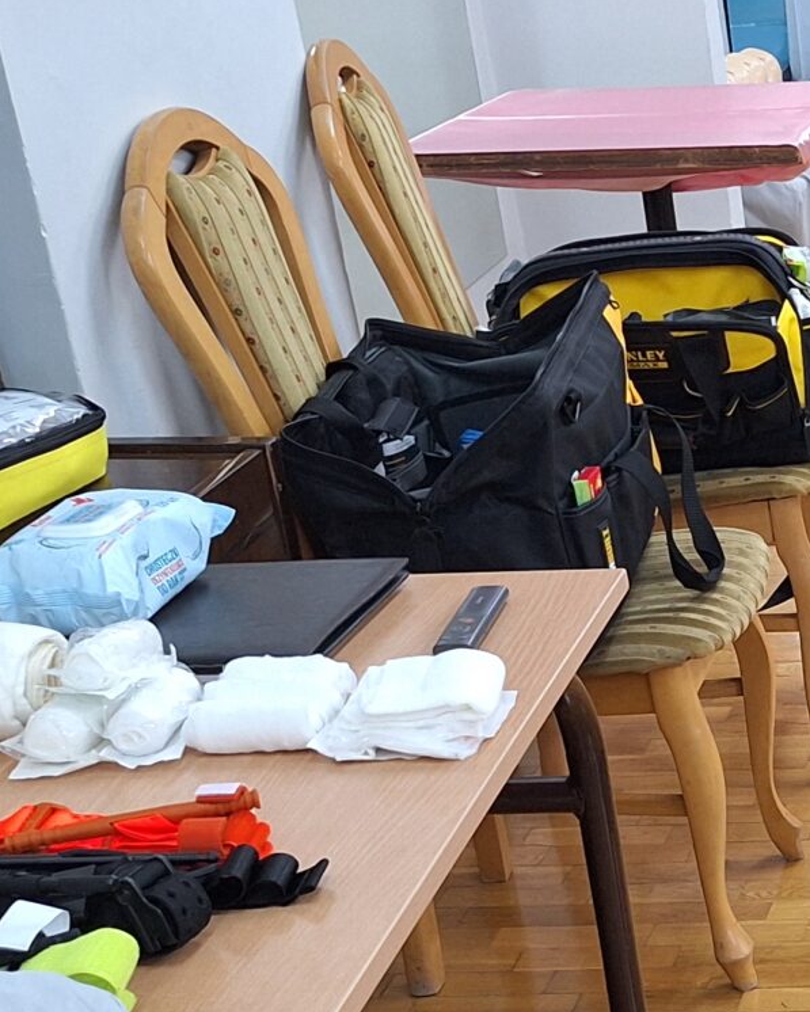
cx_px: 1259
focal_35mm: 77
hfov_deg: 17.6
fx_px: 2307
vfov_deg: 24.3
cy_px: 841
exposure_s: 1/50
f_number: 1.8
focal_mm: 5.54
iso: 200
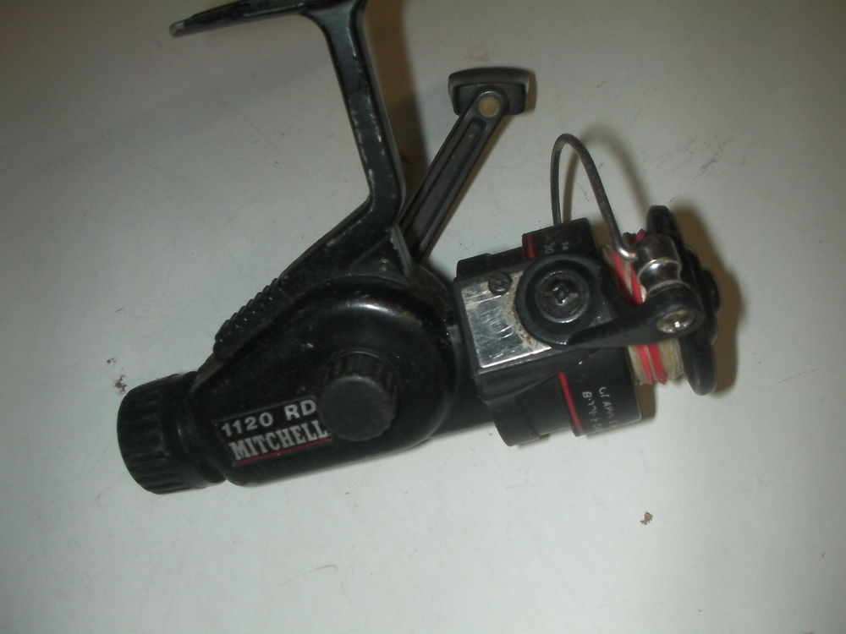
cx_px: 423
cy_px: 317
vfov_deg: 37.7
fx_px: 929
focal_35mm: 38
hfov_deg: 49.0
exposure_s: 1/30
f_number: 5.6
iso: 200
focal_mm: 6.3
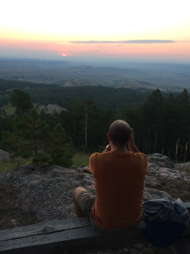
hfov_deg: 48.2
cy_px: 127
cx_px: 95
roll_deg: -1.4
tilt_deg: -20.0
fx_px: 212
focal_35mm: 29
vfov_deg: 61.7
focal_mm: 4.15
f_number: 2.2
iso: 50
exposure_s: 1/60
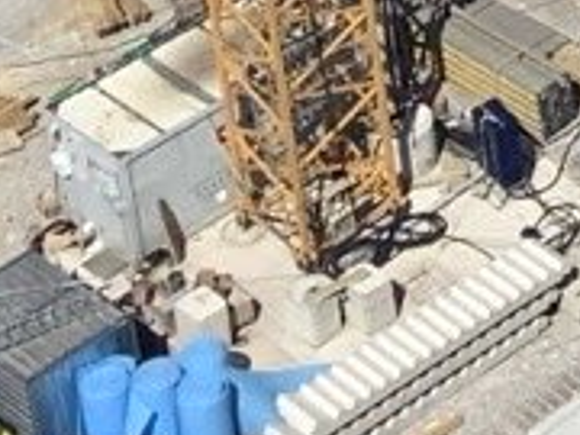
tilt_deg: -24.1
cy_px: -947
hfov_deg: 7.5
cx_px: 1531
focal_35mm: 241
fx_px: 4038
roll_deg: +0.8
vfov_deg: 5.7
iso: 25
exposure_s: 1/2551
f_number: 2.4
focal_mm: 3.3
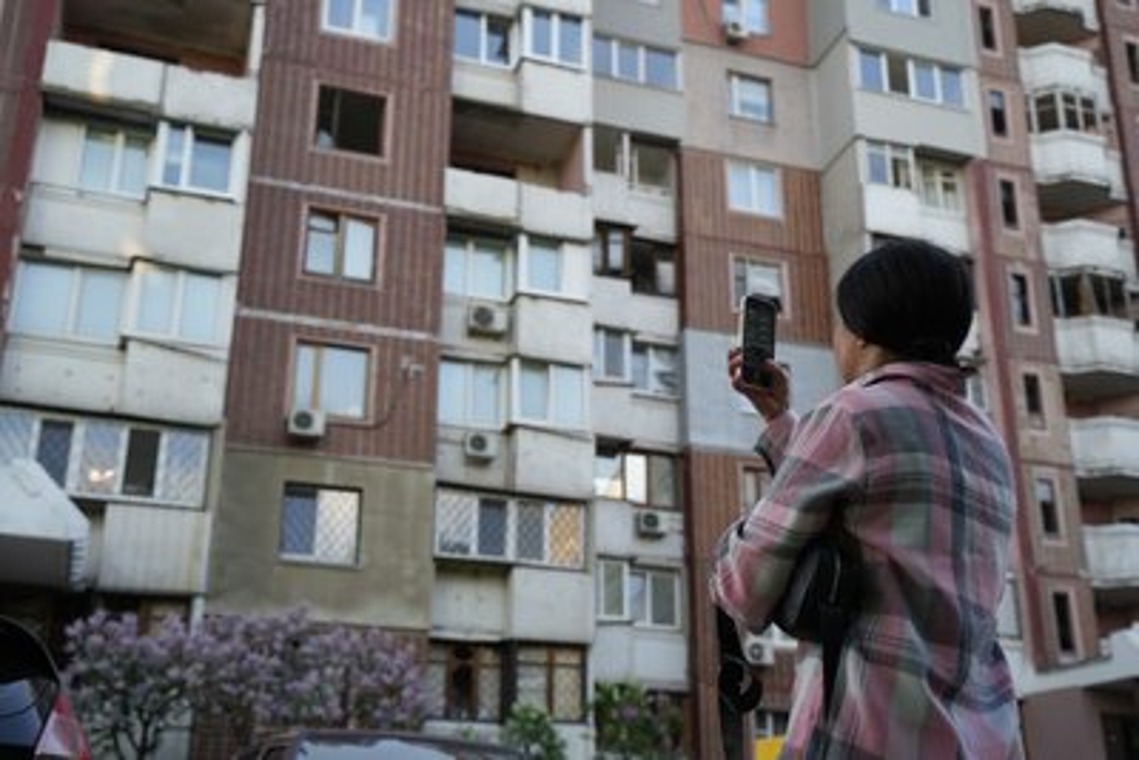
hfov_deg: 46.4
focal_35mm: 42
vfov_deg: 31.9
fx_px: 1329
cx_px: 570
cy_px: 380
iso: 100
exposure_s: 1/125
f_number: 4.5
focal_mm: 42
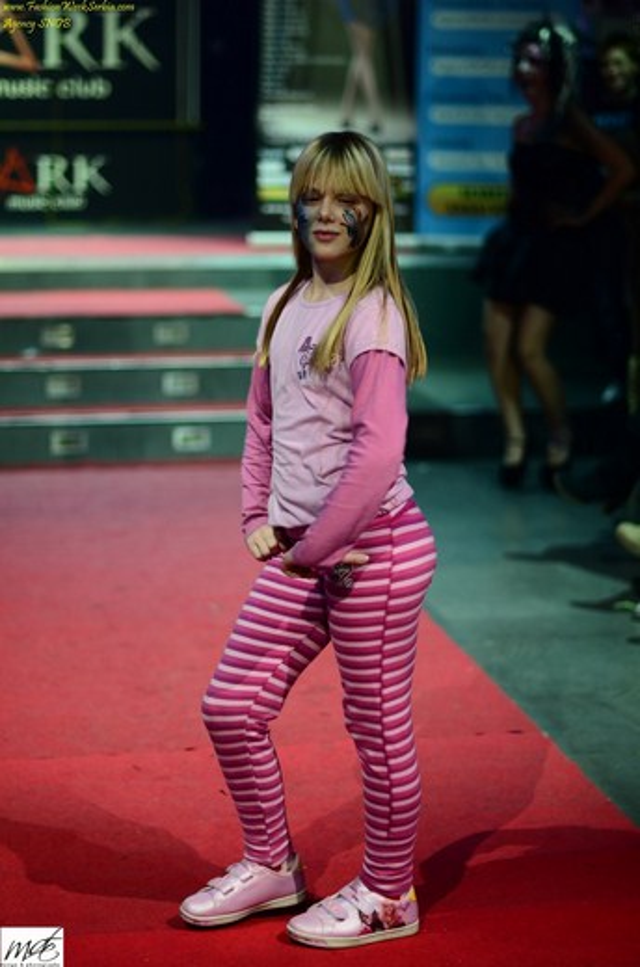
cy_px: 484
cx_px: 320
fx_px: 2011
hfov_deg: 18.1
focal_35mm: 75
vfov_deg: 27.1
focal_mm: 50
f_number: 1.4
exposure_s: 1/160
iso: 320
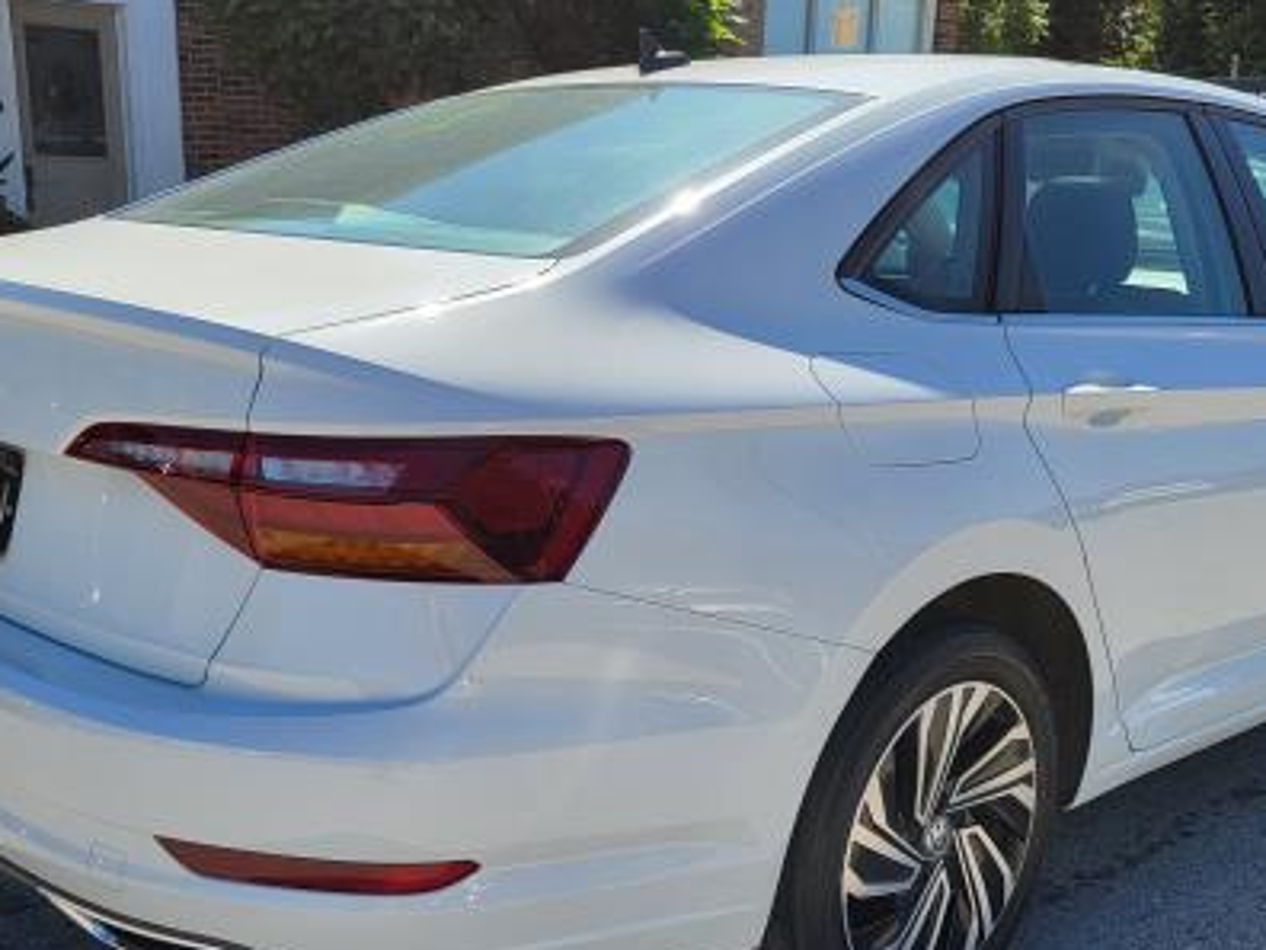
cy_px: 608
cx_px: 691
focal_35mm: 42
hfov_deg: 44.7
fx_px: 1536
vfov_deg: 34.1
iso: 40
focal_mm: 5.4
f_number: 1.8
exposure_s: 1/1681
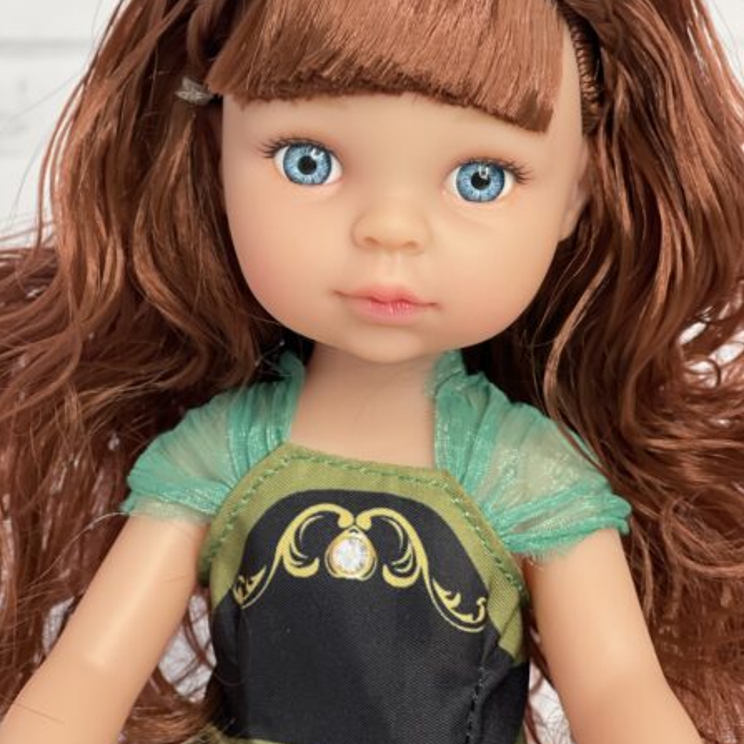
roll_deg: +1.6
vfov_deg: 22.7
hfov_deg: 22.8
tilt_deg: -2.7
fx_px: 1848
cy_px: 256
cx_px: 373
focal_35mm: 76
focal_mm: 7.5
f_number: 2.2
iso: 200
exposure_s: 1/121
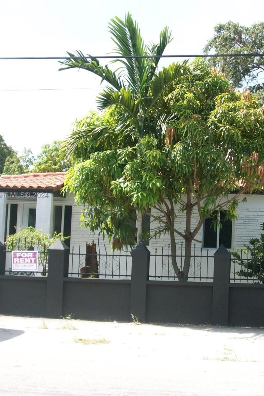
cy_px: 196
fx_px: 528
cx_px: 210
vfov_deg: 41.1
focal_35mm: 48
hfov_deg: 27.5
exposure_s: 1/340
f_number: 2.8
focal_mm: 5.7
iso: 64
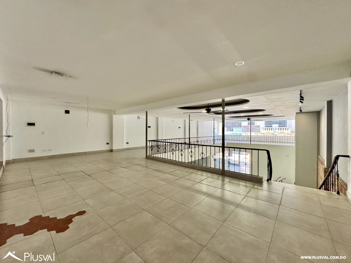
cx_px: 176
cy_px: 132
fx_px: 142
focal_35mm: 14
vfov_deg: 85.7
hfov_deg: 102.1
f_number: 2.2
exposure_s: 1/120
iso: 320
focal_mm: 2.22
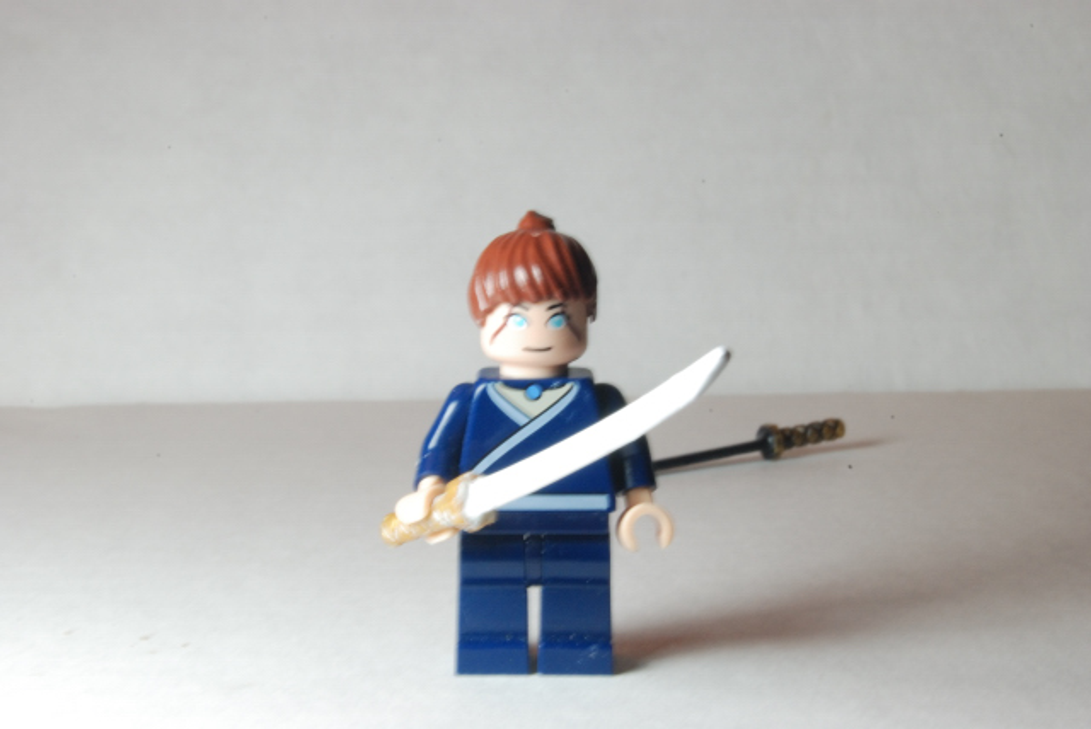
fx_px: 2502
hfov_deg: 24.6
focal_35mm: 82
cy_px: 364
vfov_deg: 16.6
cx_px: 546
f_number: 36
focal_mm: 55
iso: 640
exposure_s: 1/6
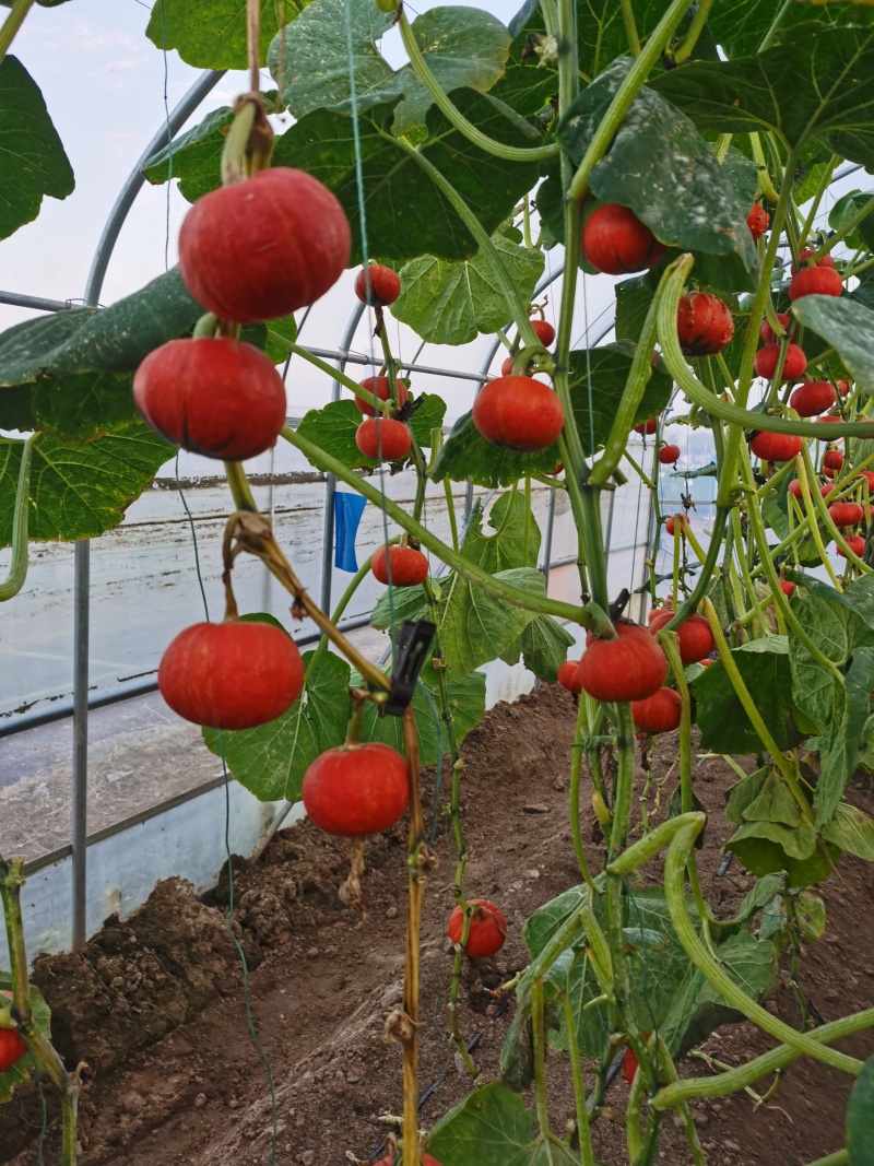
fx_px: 909
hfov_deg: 51.3
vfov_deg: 65.3
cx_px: 437
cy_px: 583
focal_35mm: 27
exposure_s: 1/188
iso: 50
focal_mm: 5.56
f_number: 1.6
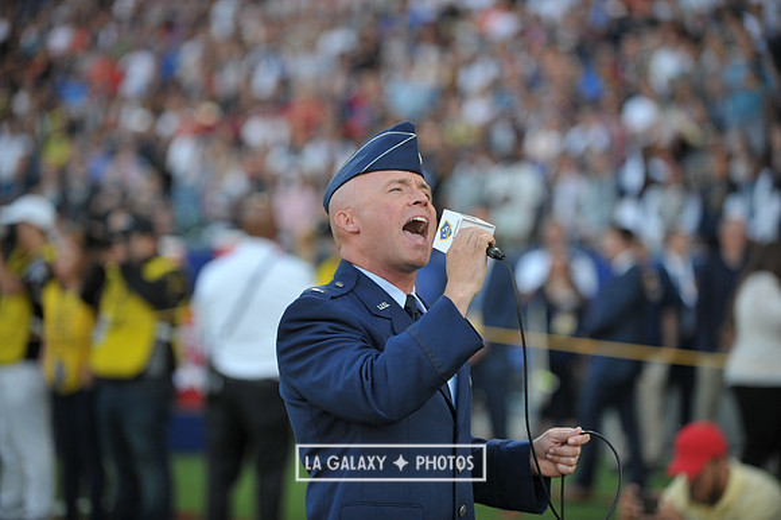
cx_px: 390
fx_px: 2927
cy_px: 260
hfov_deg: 15.2
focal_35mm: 135
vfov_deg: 10.1
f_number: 2.8
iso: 400
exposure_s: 1/400
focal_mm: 135
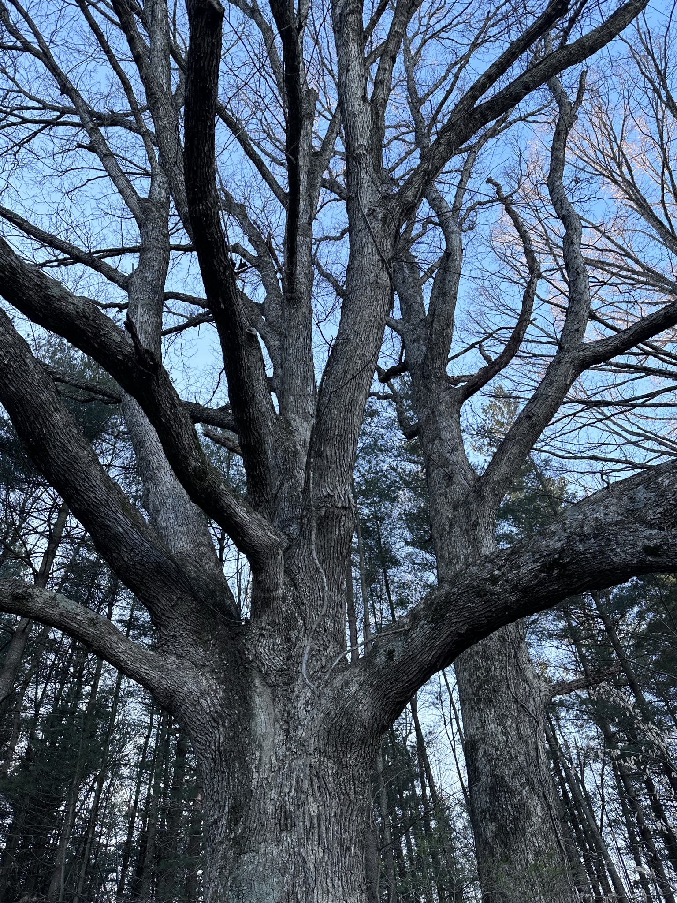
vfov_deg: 71.6
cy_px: 452
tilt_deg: +49.0
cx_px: 338
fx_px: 626
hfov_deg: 56.8
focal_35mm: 24
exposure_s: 1/162
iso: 64
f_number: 1.78
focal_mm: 6.86
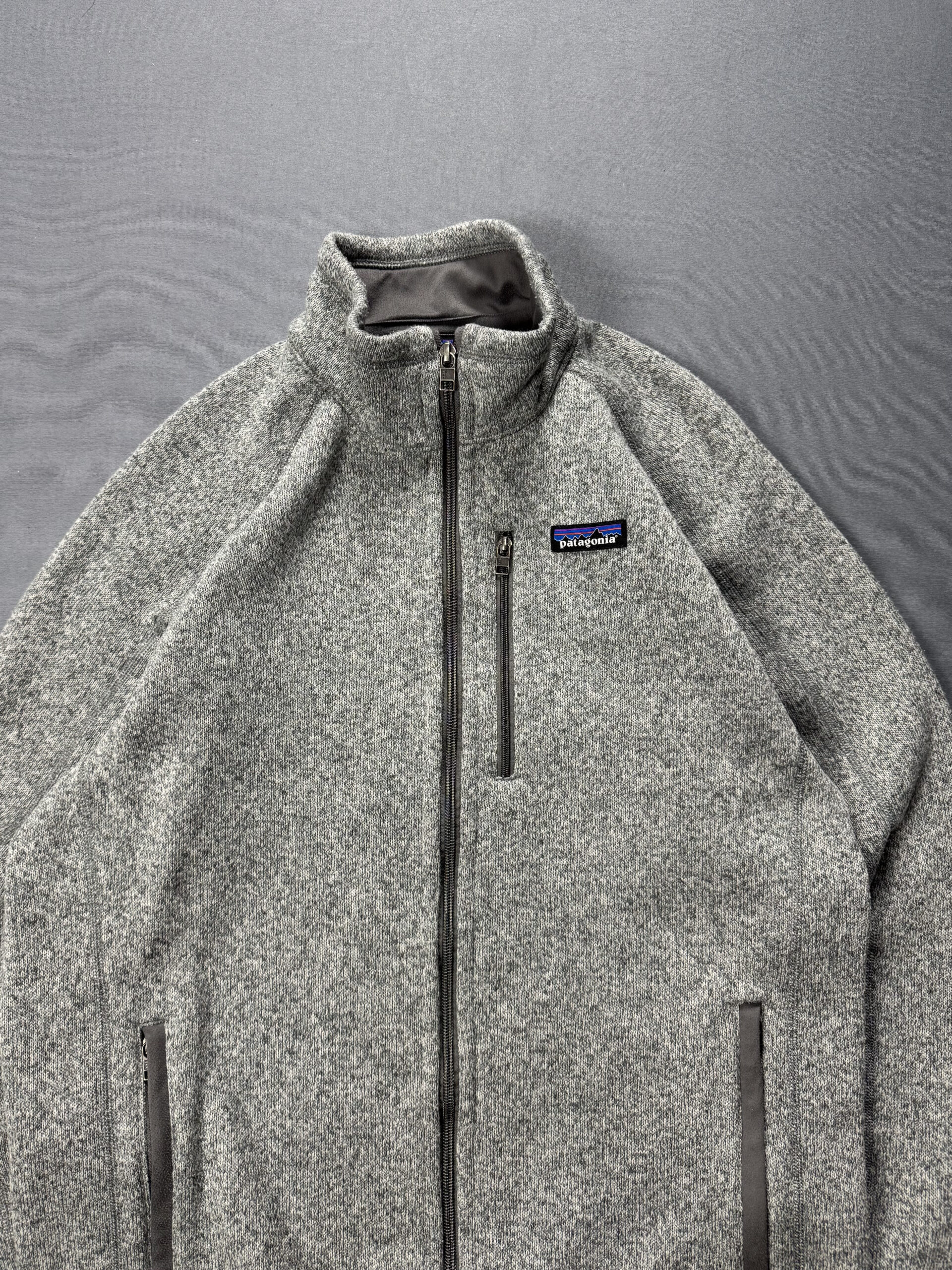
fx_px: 880
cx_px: 476
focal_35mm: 24
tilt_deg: -83.0
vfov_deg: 71.6
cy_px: 635
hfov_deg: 56.8
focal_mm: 6.76
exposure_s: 1/60
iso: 125
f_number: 1.78
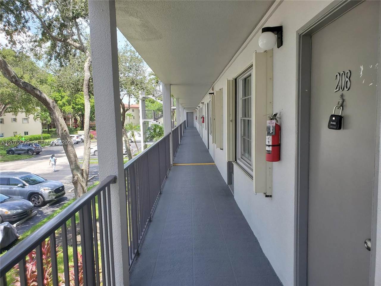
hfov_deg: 67.3
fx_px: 286
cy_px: 143
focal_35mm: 26
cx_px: 190
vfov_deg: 53.1
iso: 50
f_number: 2.4
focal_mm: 4.3
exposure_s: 1/314
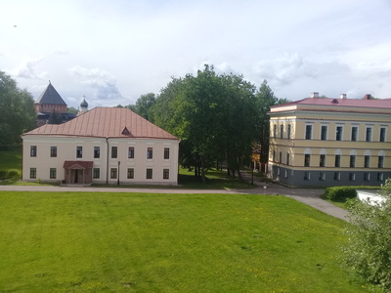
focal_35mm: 31
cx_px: 196
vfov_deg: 45.4
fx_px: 350
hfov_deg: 58.4
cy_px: 146
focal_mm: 3.3
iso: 50
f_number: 2.2
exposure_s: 1/1613
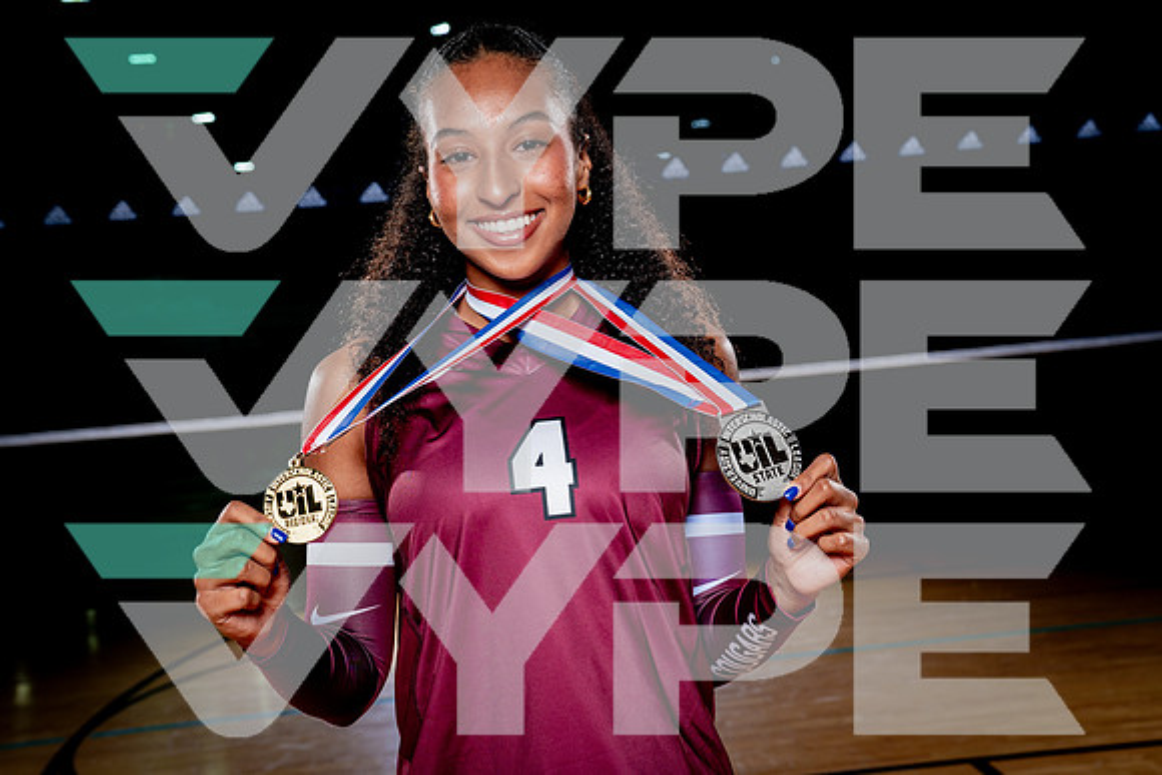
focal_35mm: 48
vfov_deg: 27.9
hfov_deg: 40.9
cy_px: 388
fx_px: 1558
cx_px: 581
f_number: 5.6
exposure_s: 1/250
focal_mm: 46
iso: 250
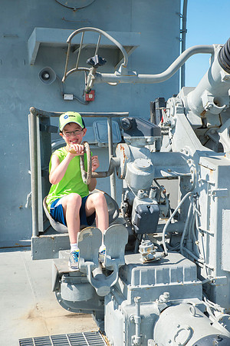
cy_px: 173
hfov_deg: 24.6
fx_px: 527
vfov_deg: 36.2
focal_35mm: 55
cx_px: 115
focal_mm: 55
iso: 1000
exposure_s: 1/640
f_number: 13
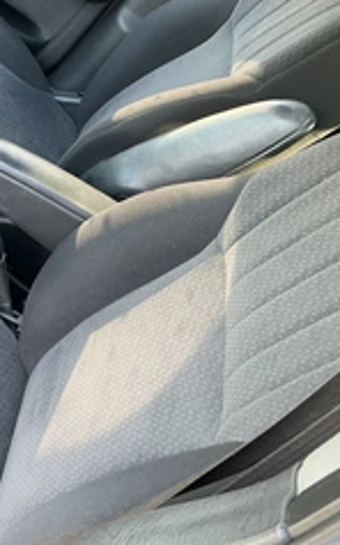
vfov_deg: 40.3
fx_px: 742
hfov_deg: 24.3
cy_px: 244
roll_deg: -35.0
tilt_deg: -38.3
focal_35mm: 50
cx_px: -21
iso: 80
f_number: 1.8
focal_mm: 3
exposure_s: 1/60
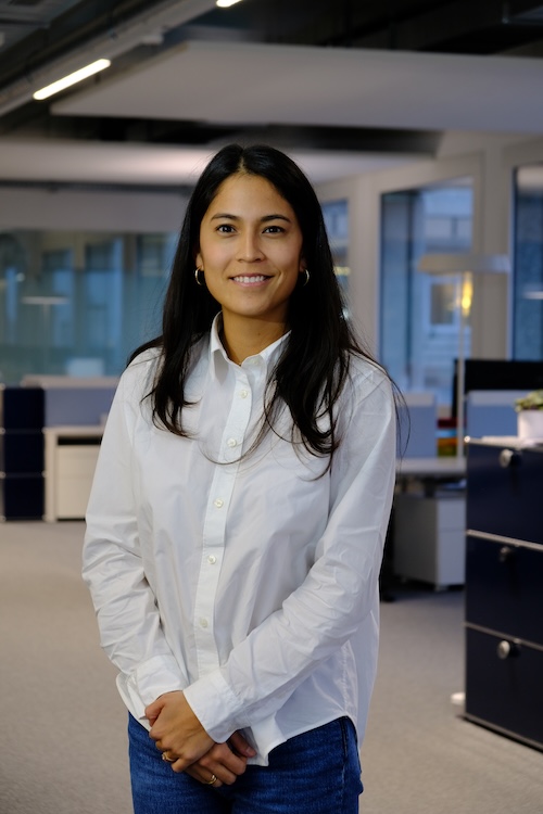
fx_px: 1878
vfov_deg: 24.5
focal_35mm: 83
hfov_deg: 16.5
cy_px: 407
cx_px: 272
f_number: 4
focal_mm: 55
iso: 400
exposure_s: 1/15
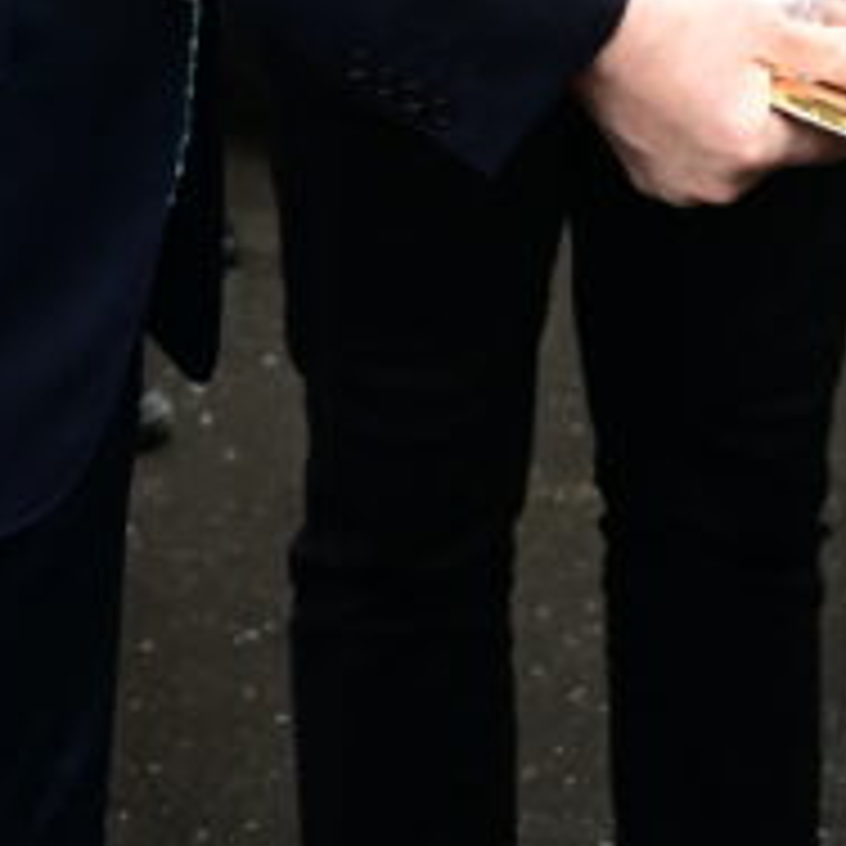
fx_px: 3843
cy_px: -934
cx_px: -126
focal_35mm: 139
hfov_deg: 12.3
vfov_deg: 11.2
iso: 200
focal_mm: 24
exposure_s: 1/1250
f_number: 2.8
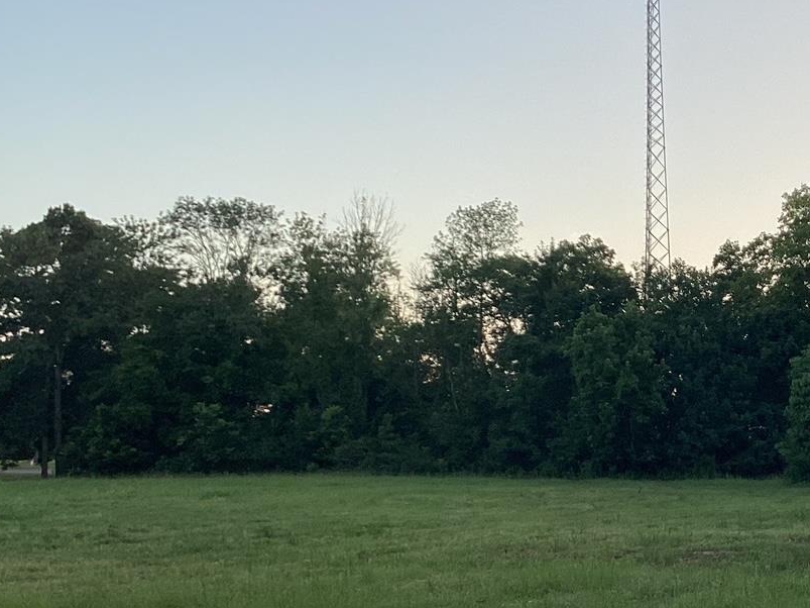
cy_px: 338
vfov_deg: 23.3
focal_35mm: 63
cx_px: 731
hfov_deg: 29.4
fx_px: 1474
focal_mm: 3.3
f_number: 2.4
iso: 25
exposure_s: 1/125
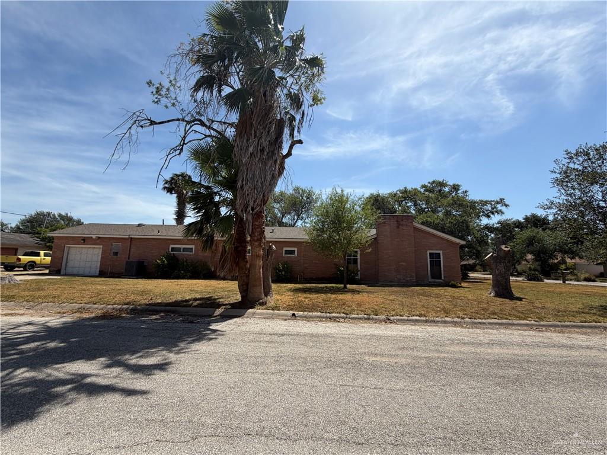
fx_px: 245
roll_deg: -0.8
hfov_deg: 102.1
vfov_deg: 85.7
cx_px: 304
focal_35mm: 14
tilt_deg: +9.4
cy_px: 228
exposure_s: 1/1033
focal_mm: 2.22
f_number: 2.2
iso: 20
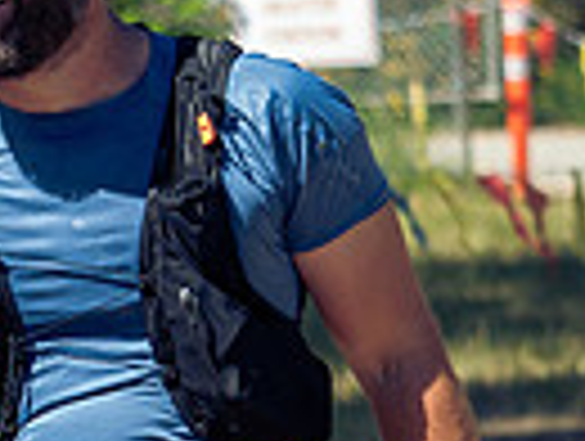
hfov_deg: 3.9
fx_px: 8601
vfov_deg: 2.9
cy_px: 299
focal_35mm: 508
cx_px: -207
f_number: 2.8
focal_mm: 57
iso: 100
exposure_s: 1/1000
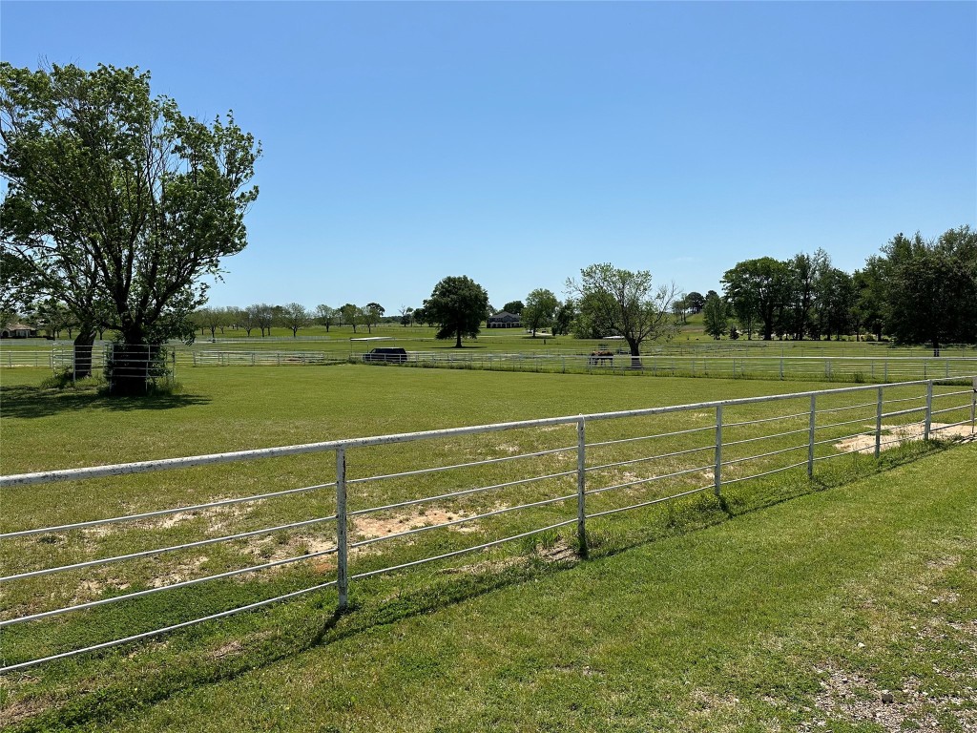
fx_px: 677
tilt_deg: -4.2
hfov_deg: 71.6
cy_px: 366
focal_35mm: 24
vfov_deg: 56.8
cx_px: 488
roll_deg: +2.5
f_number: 1.78
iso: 80
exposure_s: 1/7042
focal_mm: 6.86
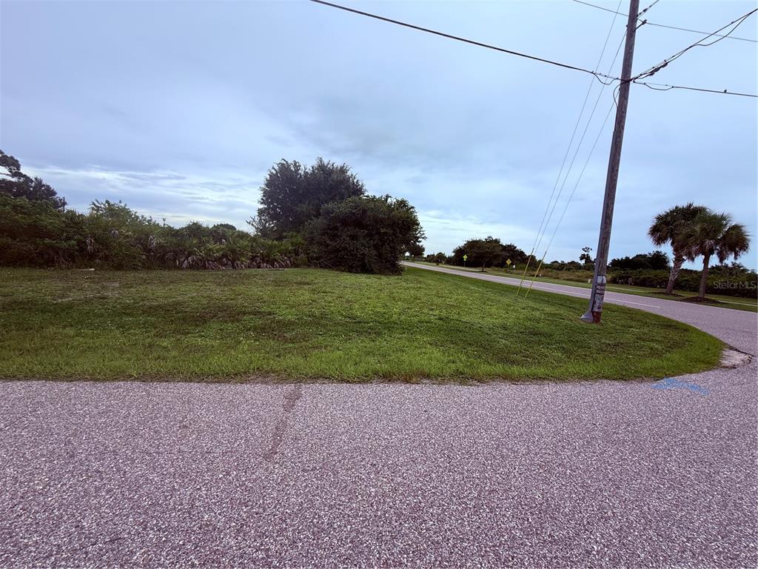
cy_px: 284
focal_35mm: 14
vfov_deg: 85.7
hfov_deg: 102.1
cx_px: 379
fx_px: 307
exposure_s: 1/644
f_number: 2.2
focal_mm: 2.22
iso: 50
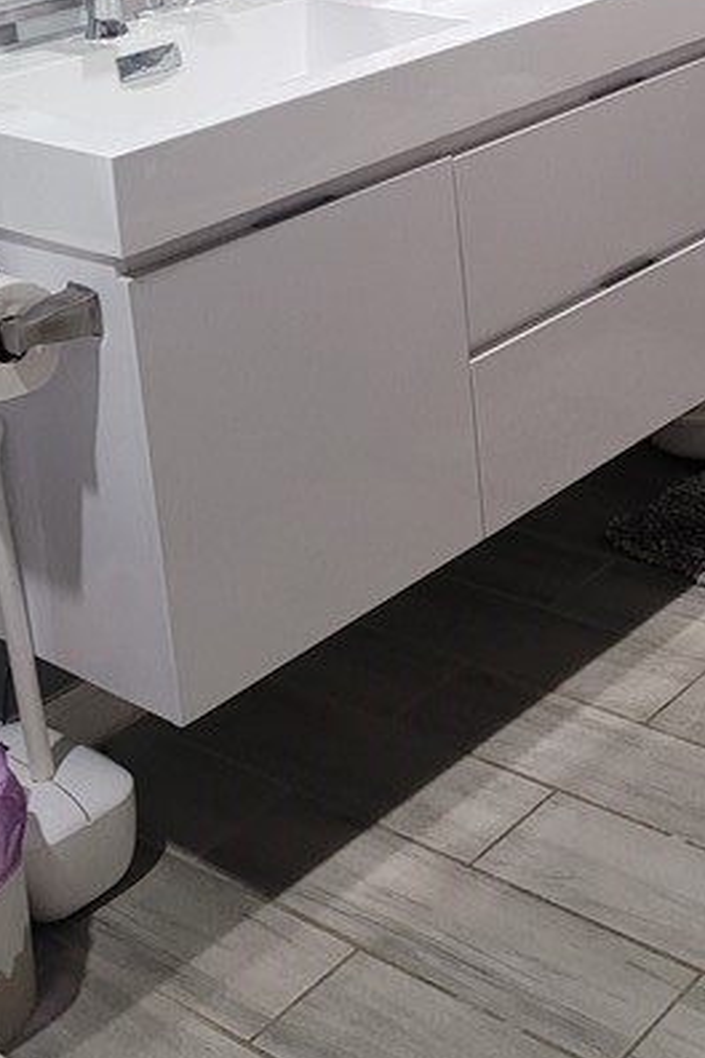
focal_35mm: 70
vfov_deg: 27.3
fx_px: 2056
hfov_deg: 18.9
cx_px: 710
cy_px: 8
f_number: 1.8
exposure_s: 1/60
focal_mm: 5
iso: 250
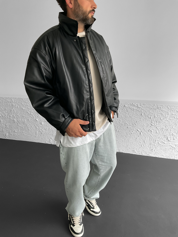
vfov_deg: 61.7
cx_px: 89
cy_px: 118
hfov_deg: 48.2
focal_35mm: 29
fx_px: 199
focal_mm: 3
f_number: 1.8
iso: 25
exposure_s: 1/120
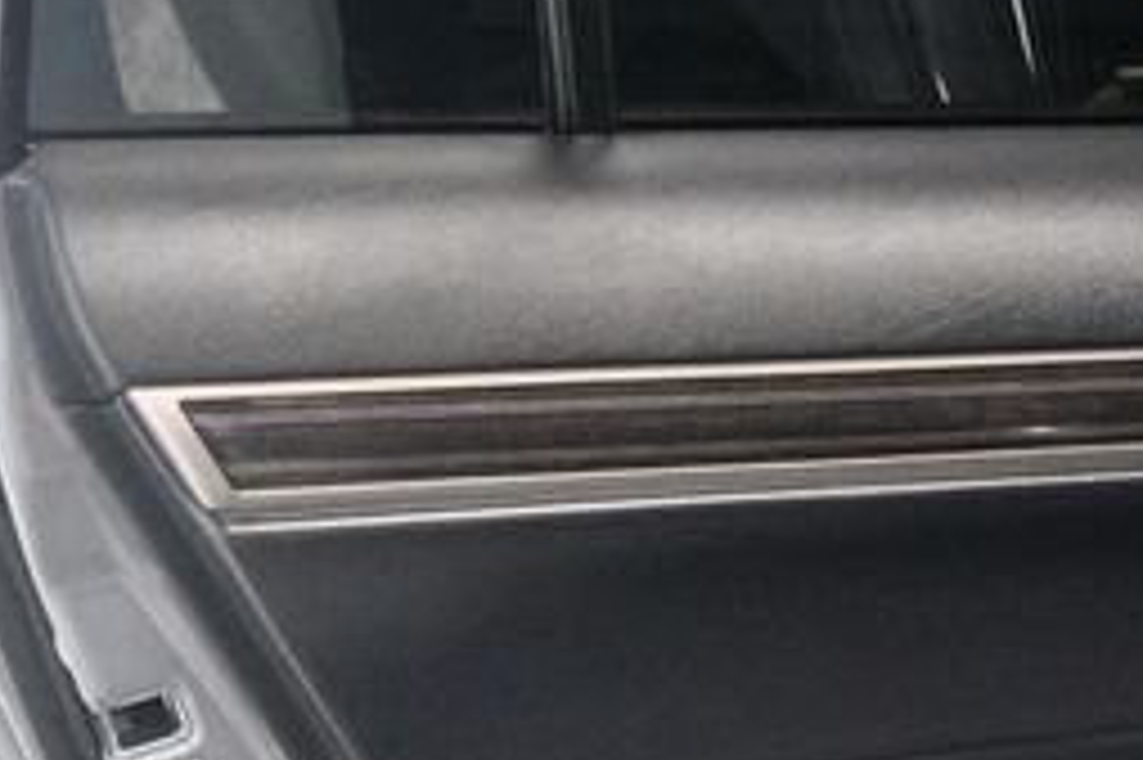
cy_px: 814
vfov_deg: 16.0
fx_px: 2633
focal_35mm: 83
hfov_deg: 23.7
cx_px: 1058
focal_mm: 22
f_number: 3.5
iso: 5600
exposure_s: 1/60
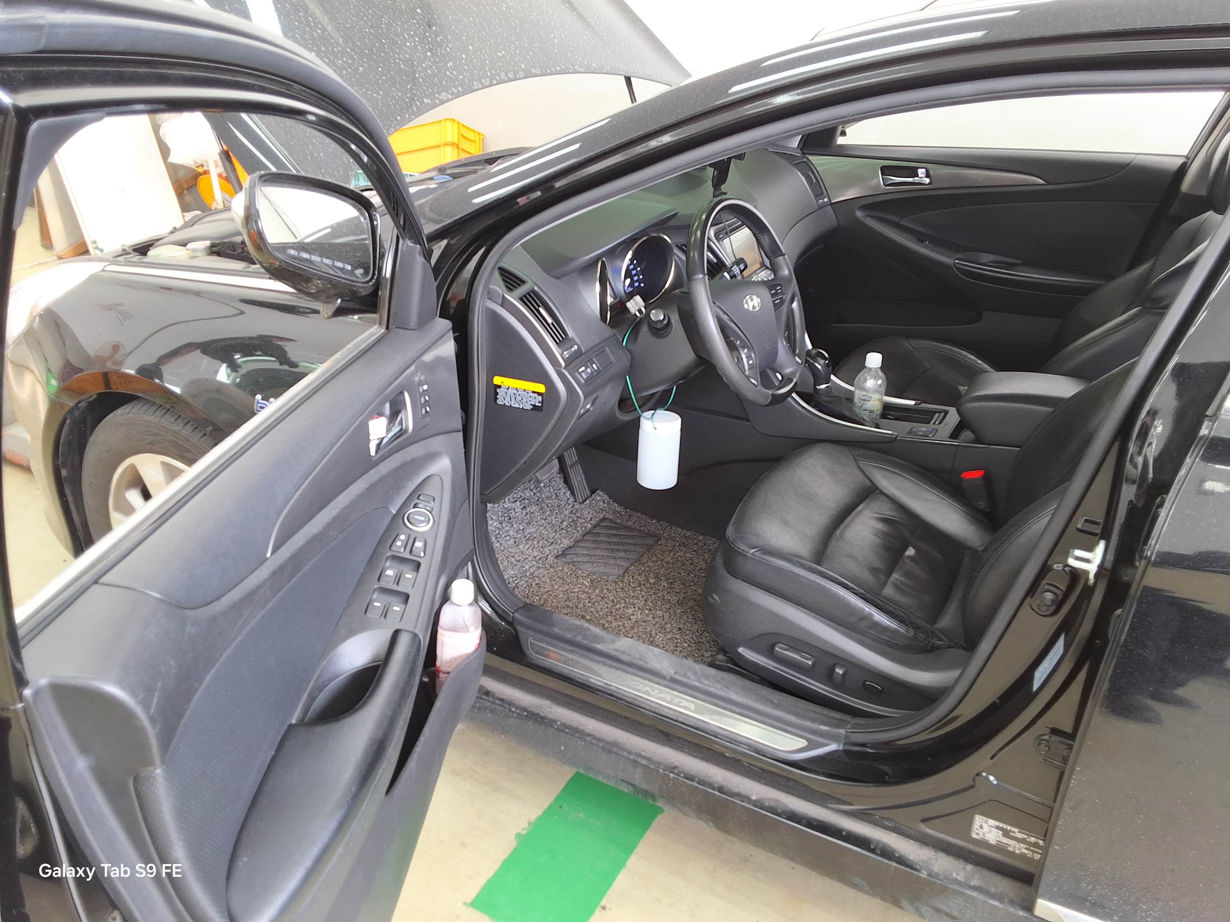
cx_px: 615
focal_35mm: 28
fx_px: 995
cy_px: 461
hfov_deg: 63.4
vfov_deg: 49.7
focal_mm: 2.91
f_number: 1.9
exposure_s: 1/40
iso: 50
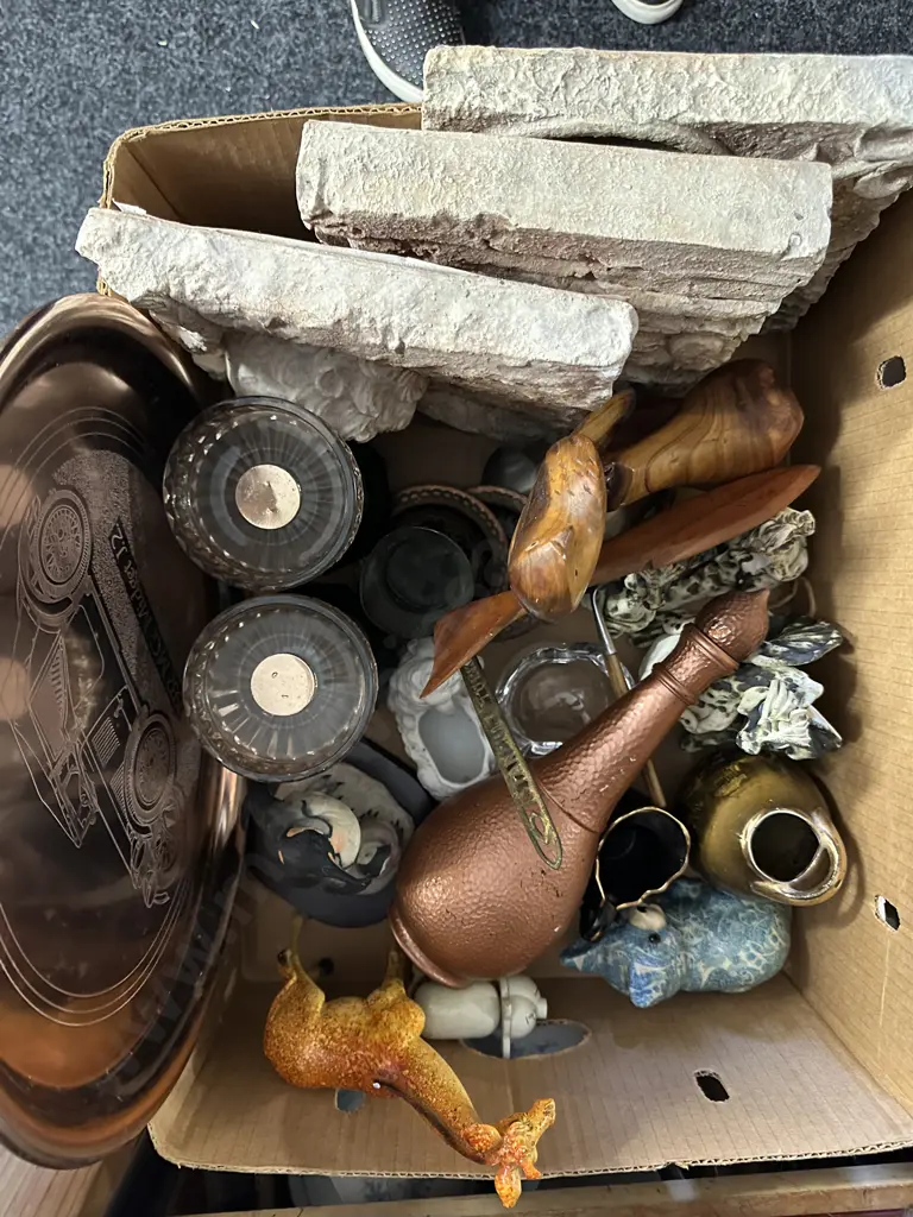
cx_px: 456
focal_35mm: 24
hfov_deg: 56.8
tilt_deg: -87.4
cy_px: 608
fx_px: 844
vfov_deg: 71.6
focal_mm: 6.86
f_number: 1.78
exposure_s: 1/33
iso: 640
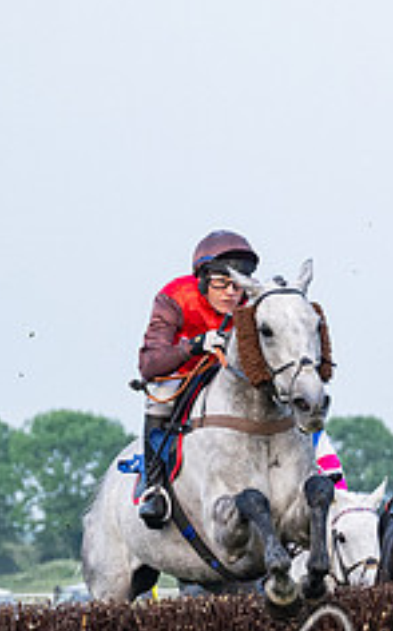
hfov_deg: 3.8
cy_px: 494
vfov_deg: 6.2
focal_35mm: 340
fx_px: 5841
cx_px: 771
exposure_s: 1/2000
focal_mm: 98
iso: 1250
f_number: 4
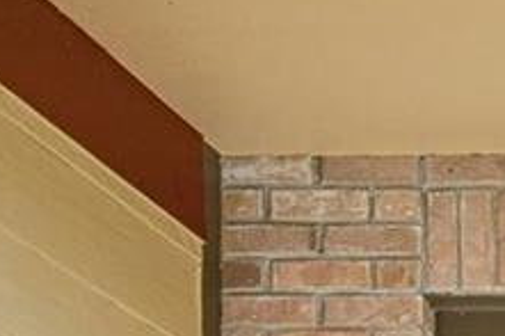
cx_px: 1060
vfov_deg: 8.2
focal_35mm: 149
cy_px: 912
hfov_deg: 12.0
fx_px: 2083
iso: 64
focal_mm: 20.5
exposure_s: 1/25
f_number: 10
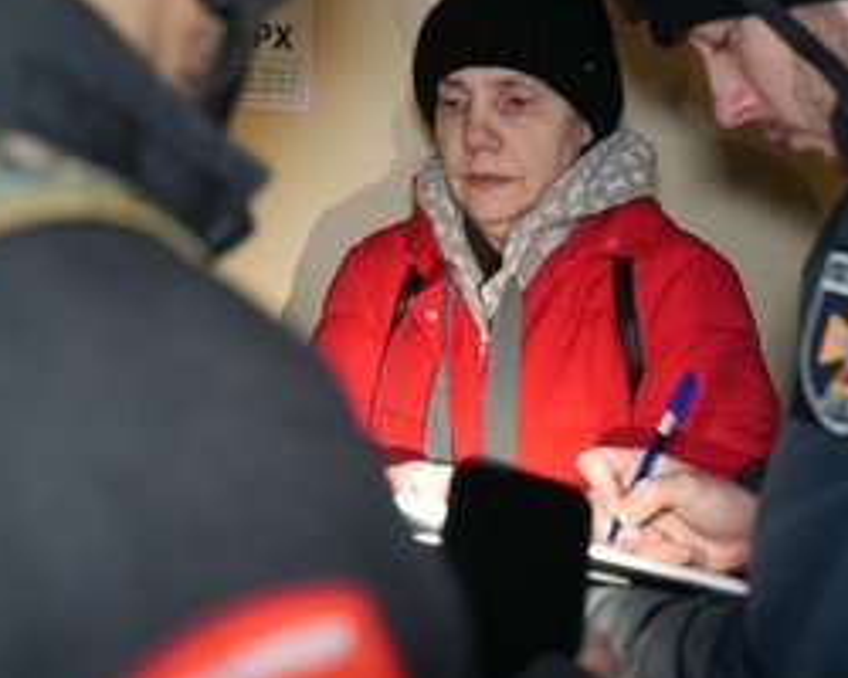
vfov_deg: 25.3
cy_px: 256
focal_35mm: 60
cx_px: 471
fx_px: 1506
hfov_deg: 31.4
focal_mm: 40
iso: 2500
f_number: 2.8
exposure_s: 1/40
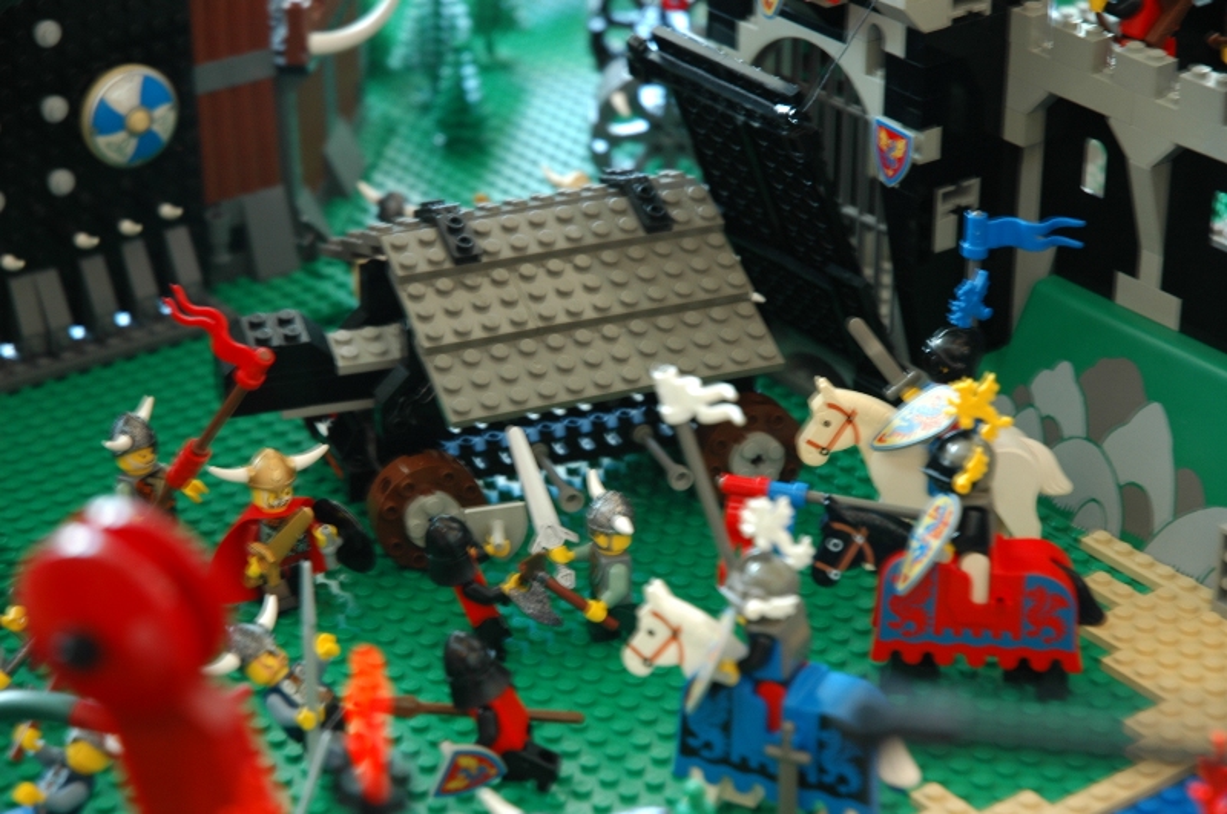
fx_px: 3318
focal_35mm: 98
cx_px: 614
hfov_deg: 20.9
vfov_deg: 14.0
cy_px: 407
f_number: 4.5
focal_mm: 65
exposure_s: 1/5
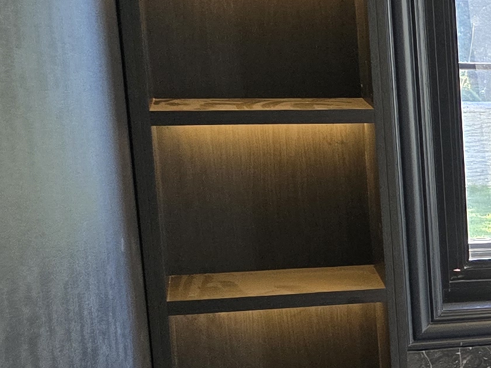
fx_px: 1560
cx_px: 1164
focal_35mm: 110
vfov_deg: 13.4
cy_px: 314
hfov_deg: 13.4
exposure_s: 1/180
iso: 160
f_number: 1.7
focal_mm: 6.3
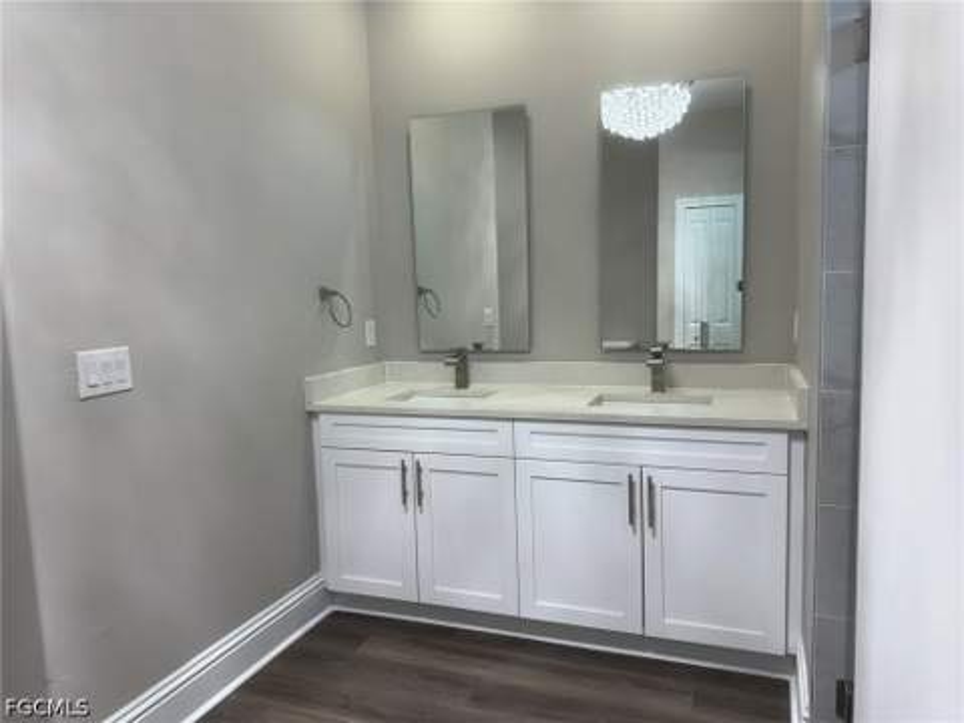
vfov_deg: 56.8
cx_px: 482
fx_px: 668
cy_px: 362
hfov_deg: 71.6
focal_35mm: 24
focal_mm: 6.76
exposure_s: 1/120
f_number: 1.78
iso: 100
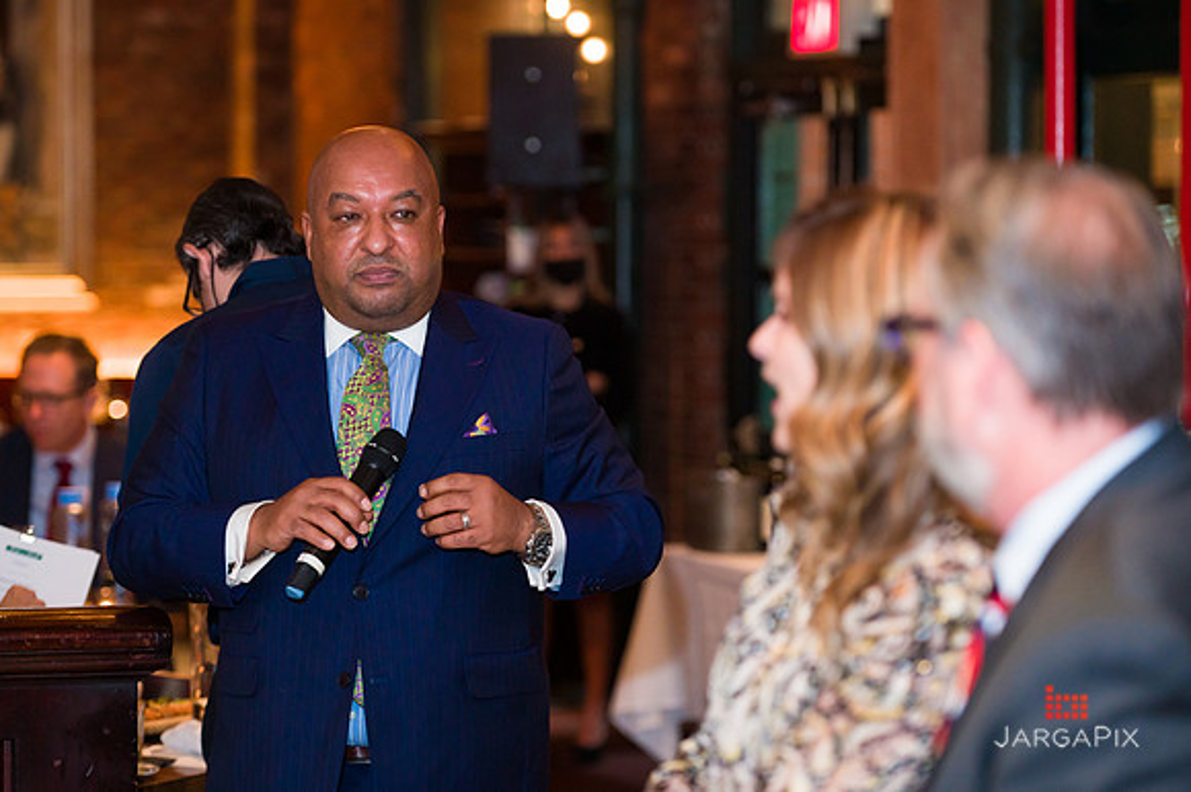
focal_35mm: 112
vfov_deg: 12.2
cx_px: 596
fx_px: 3703
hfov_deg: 18.3
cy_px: 396
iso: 1600
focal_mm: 112
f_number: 3.2
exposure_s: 1/125
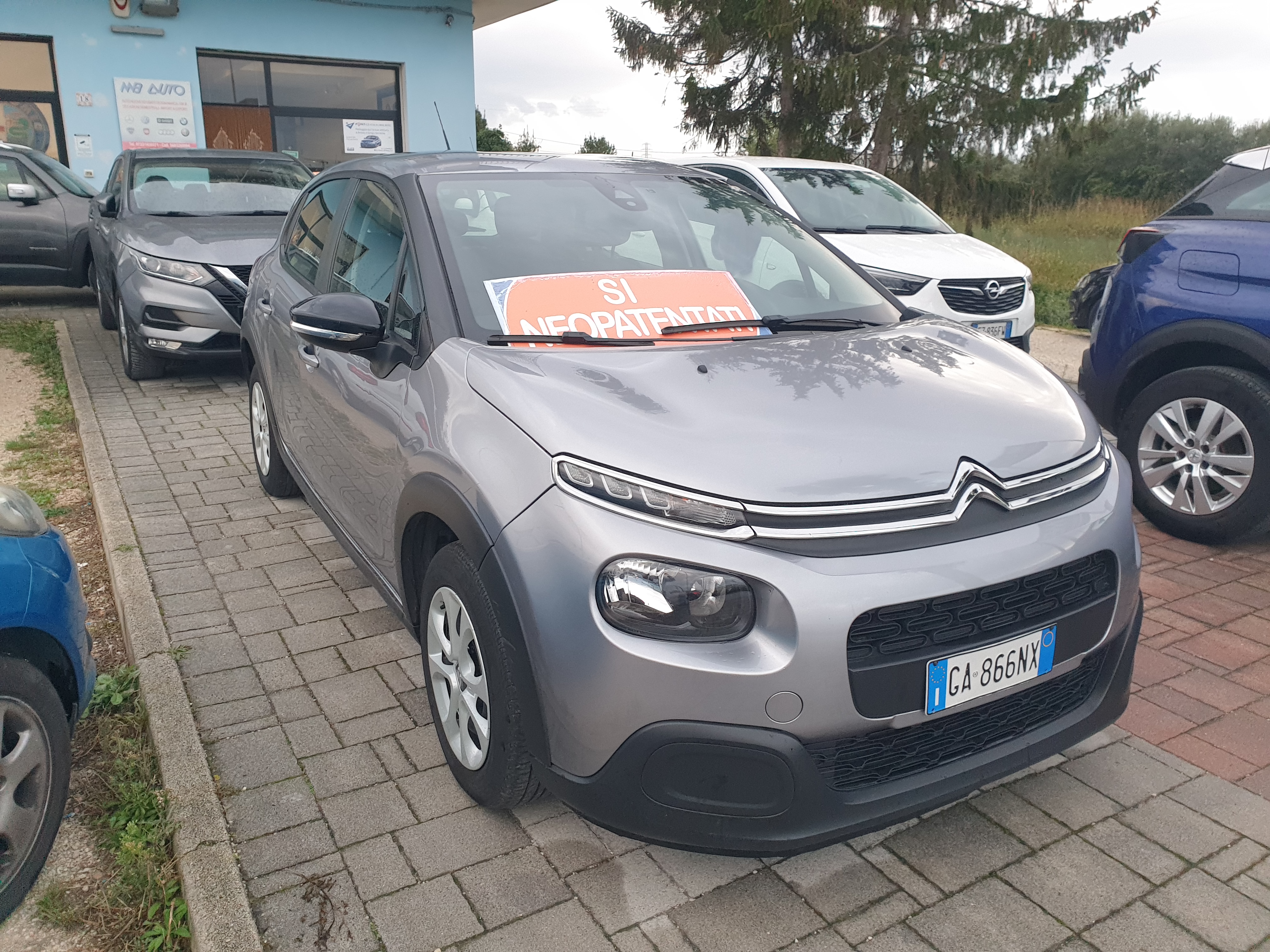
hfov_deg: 67.3
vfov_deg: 53.1
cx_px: 635
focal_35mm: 26
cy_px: 476
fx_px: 954
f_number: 2.4
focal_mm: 4.3
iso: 200
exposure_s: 1/50
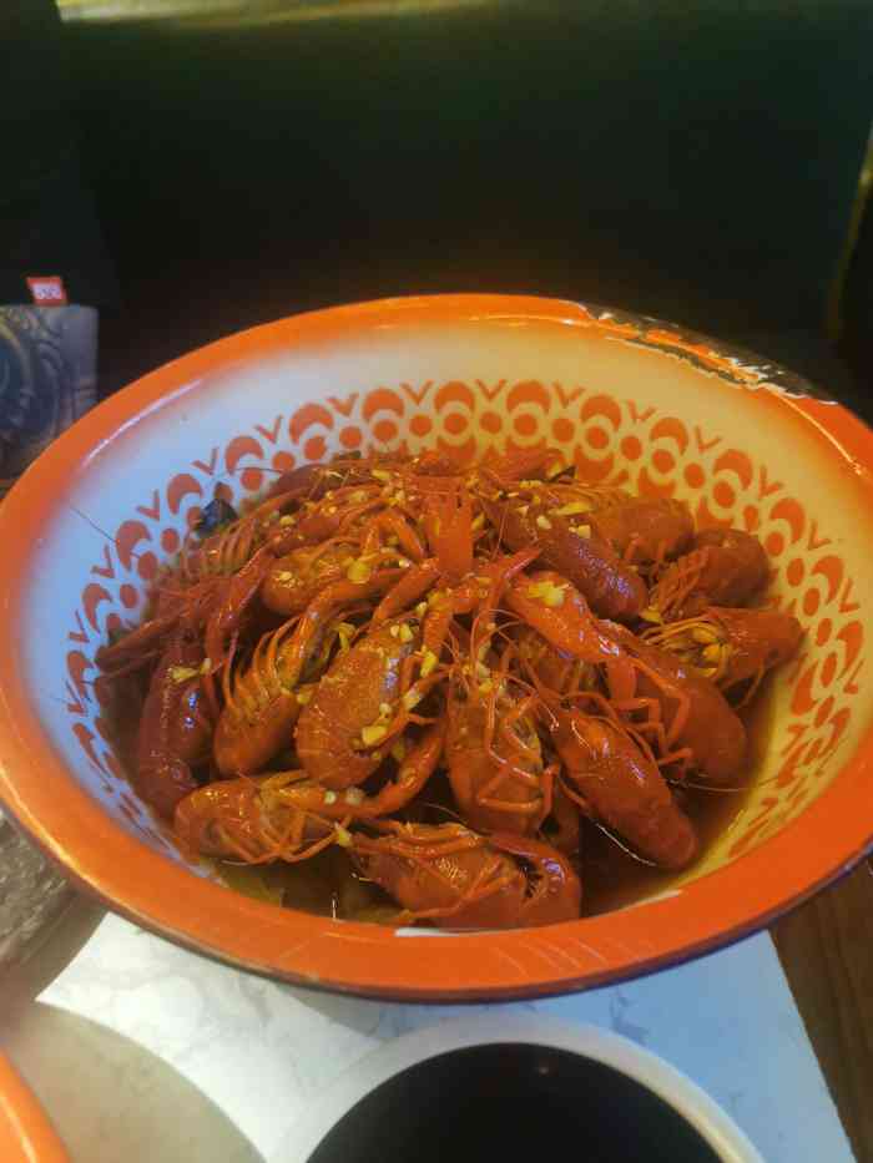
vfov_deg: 65.3
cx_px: 436
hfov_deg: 51.4
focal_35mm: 27
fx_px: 908
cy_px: 582
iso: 500
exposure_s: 1/25
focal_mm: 5.56
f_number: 1.6
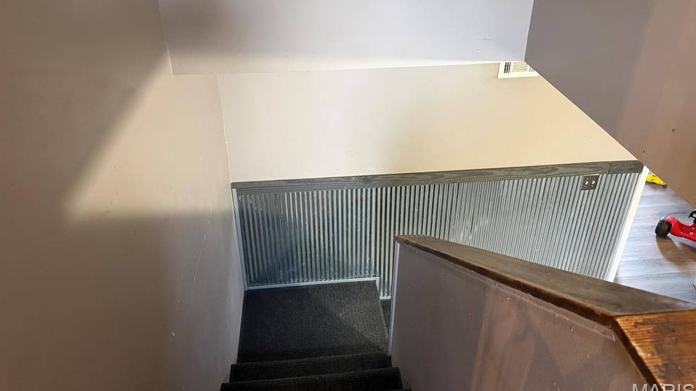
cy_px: 137
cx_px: 343
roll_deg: +1.0
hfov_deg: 69.9
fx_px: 498
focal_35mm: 27
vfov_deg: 42.4
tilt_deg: -27.9
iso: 640
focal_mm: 6.76
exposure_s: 1/60
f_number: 1.78
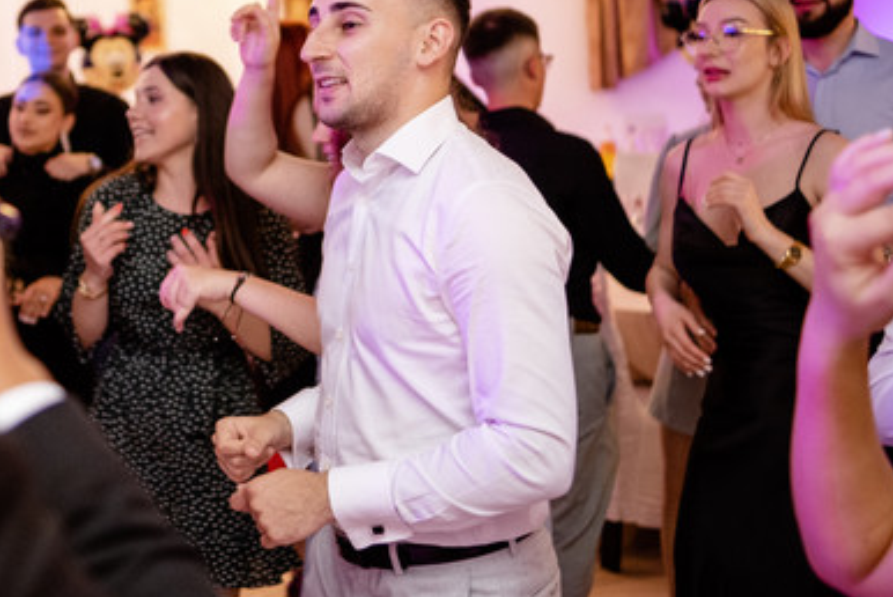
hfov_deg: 33.6
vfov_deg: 23.2
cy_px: 152
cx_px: 194
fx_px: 1440
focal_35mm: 58
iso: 1000
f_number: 1.4
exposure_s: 1/200
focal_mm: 23
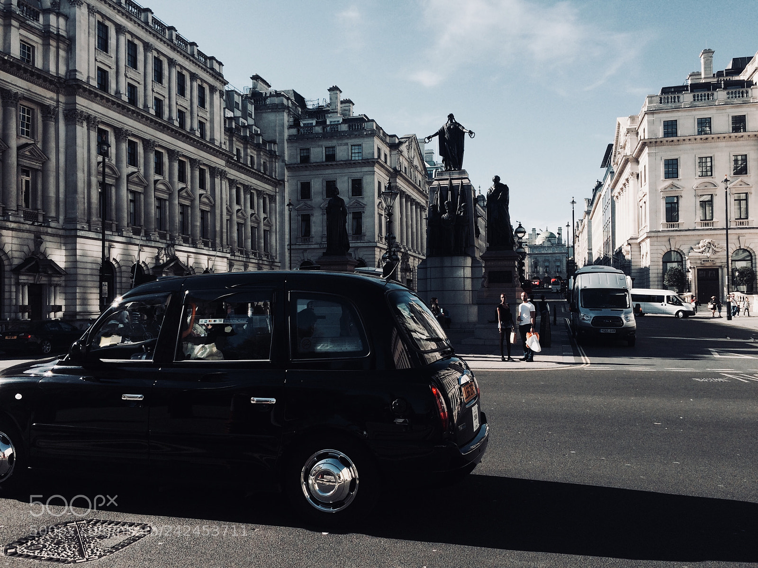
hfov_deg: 61.7
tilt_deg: +0.7
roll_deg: -0.5
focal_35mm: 29
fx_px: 635
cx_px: 379
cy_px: 284
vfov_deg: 48.2
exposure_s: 1/1244
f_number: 2.2
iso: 32
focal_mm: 4.15
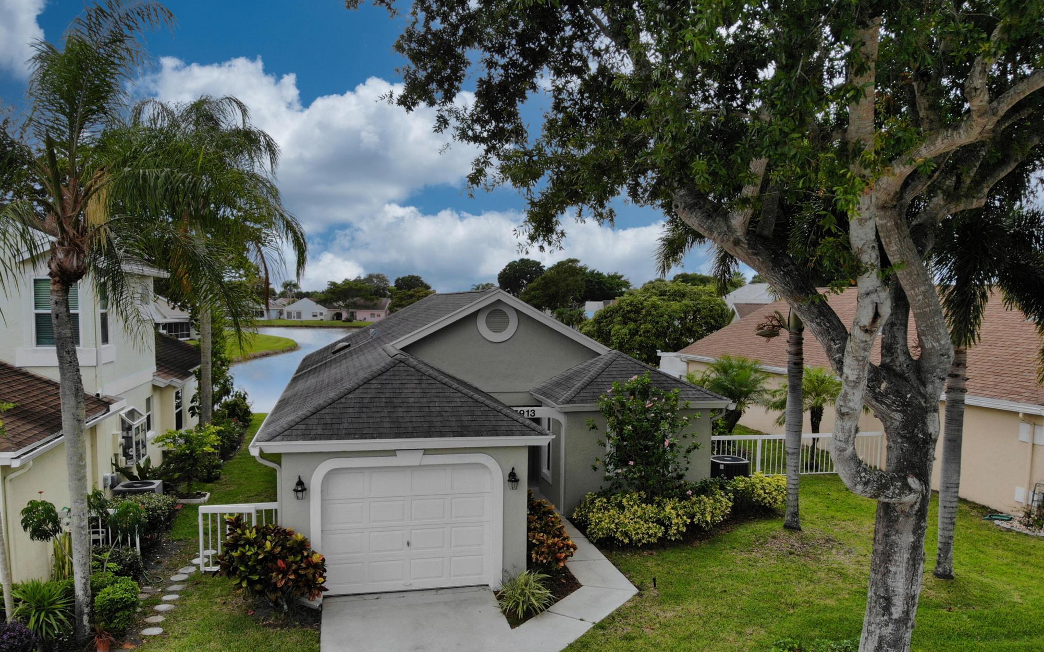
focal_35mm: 26
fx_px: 740
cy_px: 386
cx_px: 531
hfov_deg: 70.4
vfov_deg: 47.4
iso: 100
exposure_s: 1/574
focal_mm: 4.5
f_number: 2.8
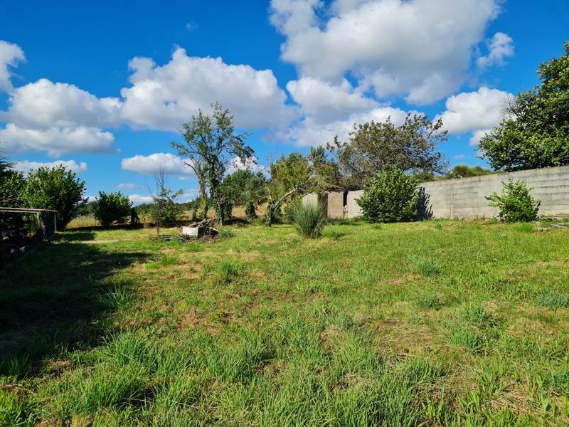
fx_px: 427
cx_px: 284
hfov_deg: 67.3
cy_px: 214
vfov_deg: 53.1
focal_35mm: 26
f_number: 1.8
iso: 50
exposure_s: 1/3120
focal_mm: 5.4
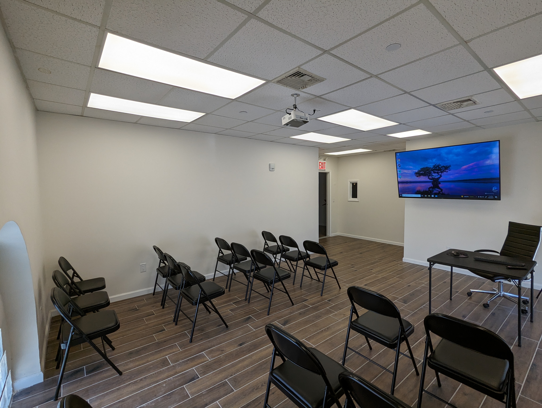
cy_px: 204
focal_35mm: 16
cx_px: 271
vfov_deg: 78.2
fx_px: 251
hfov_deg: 94.4
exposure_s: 1/120
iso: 40
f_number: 2.2
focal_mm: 2.35
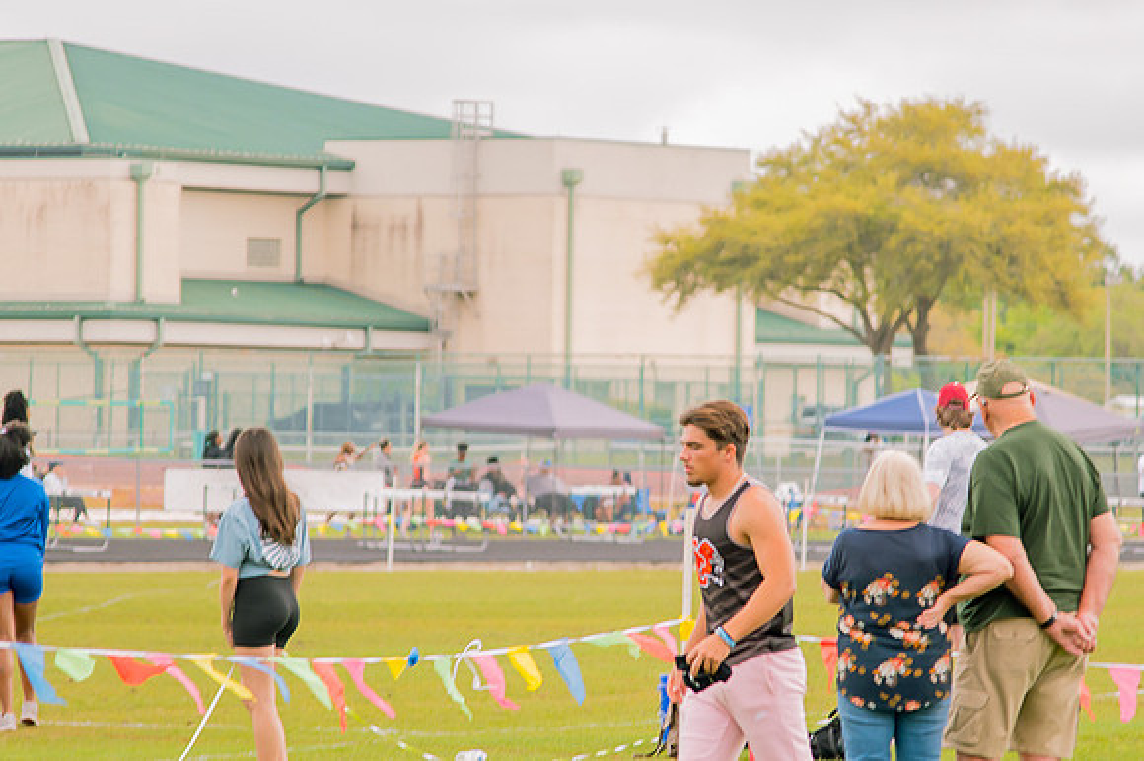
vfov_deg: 5.4
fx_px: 8089
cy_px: 402
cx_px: 648
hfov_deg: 8.1
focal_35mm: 255
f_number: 4
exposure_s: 1/200
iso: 200
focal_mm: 120
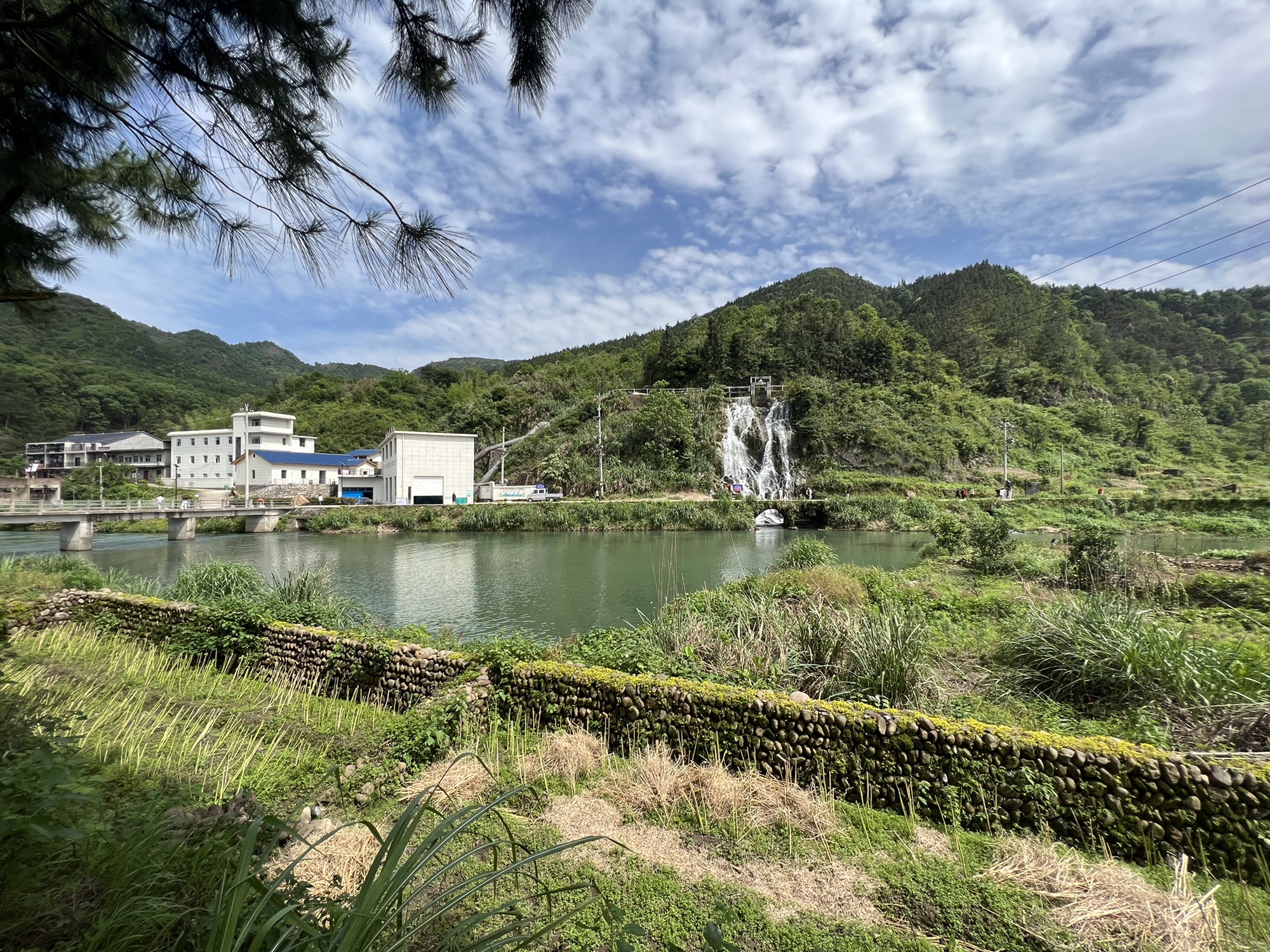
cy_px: 476
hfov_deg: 106.2
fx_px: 477
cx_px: 635
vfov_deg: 89.9
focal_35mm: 13
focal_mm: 1.57
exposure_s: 1/1309
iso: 32
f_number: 1.8
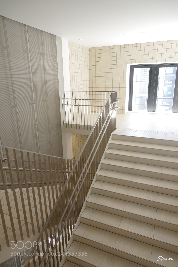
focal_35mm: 24
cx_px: 89
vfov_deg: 73.8
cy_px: 134
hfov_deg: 53.1
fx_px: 178
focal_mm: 16
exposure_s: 1/50
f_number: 5
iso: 200
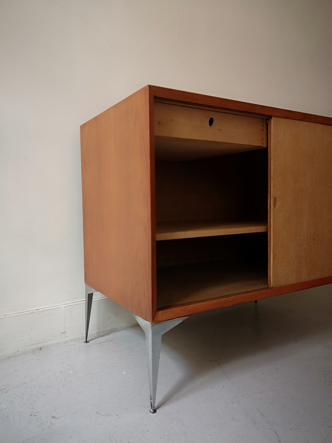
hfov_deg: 51.4
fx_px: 345
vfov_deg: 65.3
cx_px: 166
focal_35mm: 27
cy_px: 222
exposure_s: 1/50
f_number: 1.8
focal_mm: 3.95
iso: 160
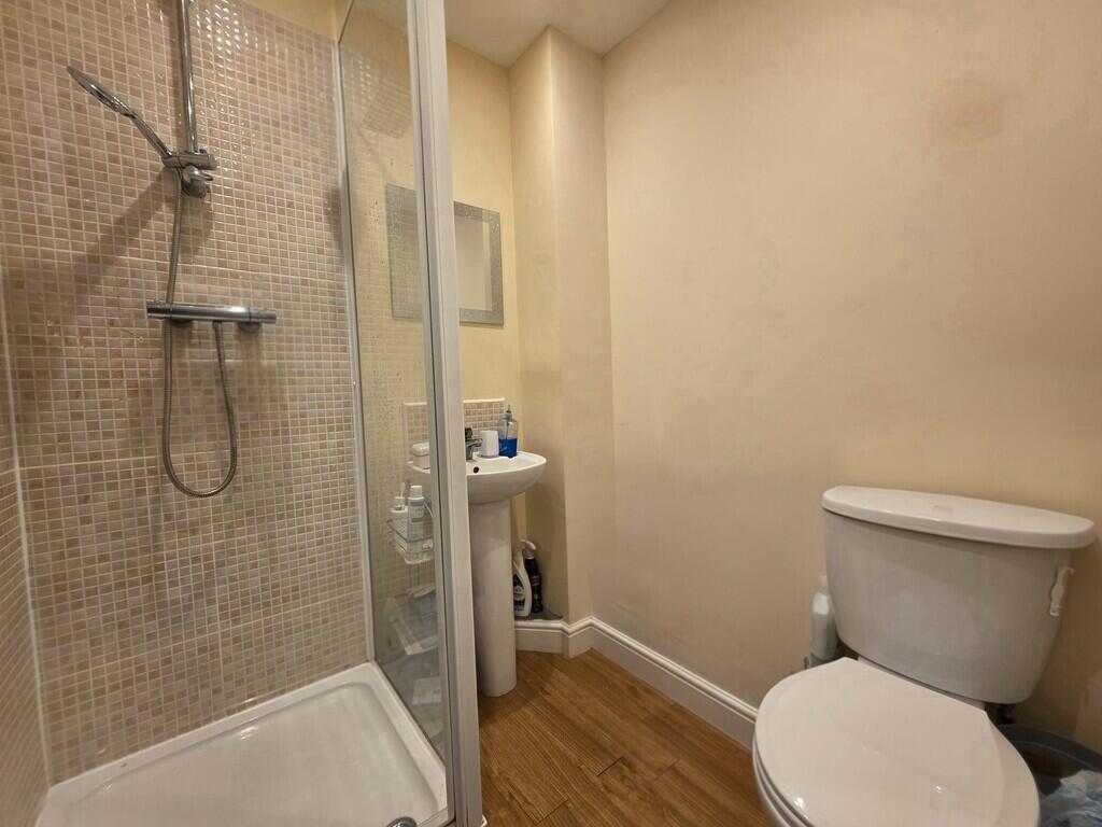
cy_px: 414
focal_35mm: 13
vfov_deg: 89.9
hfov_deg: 106.2
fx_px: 414
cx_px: 551
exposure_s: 1/101
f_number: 1.9
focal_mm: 2.2
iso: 160
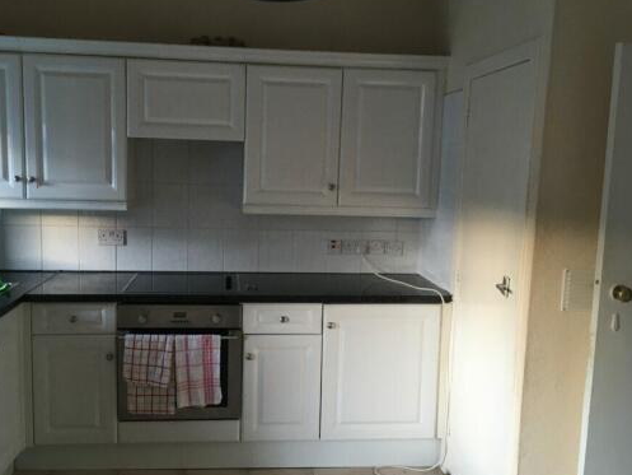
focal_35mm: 34
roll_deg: +0.4
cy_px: 243
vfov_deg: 41.8
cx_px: 284
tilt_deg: -7.5
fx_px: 621
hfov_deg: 53.9
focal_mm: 4.15
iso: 100
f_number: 2.2
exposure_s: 1/33
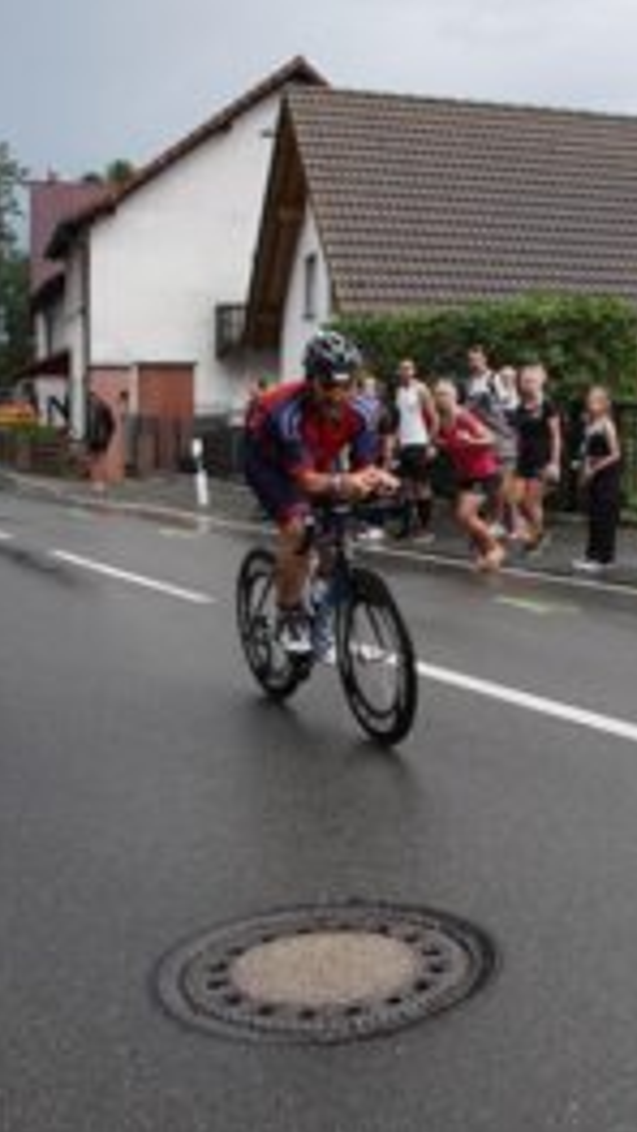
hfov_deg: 26.8
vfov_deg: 47.4
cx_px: 572
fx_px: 1291
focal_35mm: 43
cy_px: 562
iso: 1600
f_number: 6.3
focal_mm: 18
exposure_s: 1/640
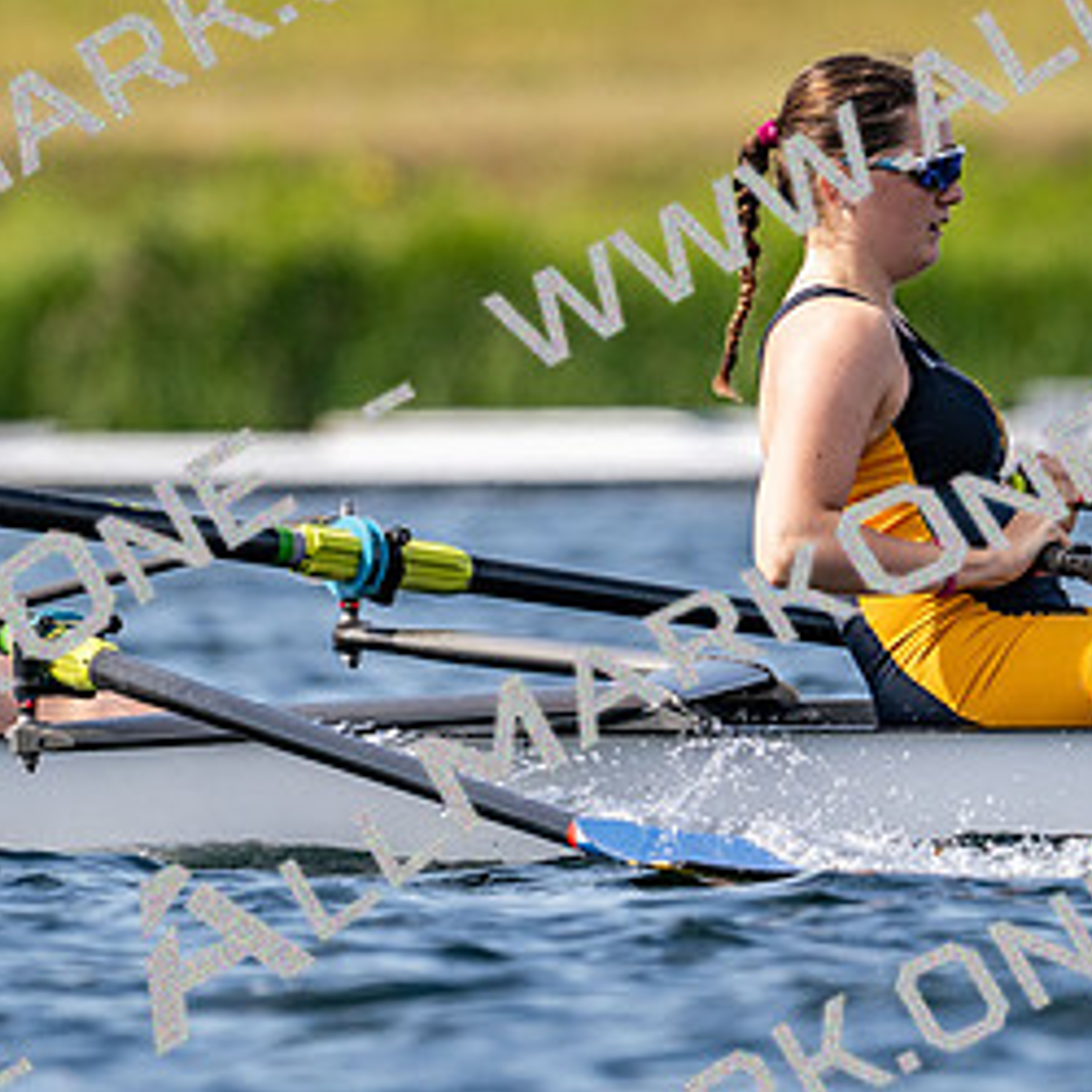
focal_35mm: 1183
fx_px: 42222
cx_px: 1022
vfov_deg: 1.5
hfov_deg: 1.5
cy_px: 380
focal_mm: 400
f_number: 4.5
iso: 220
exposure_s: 1/2500
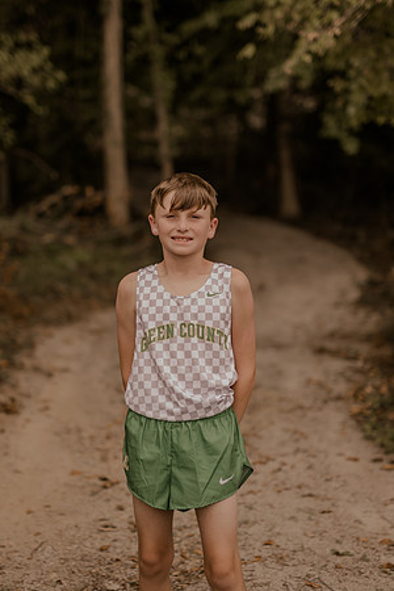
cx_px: 197
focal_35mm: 75
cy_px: 296
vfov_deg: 27.0
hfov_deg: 18.2
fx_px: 1231
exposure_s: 1/1000
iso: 64
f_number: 1.4
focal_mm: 50
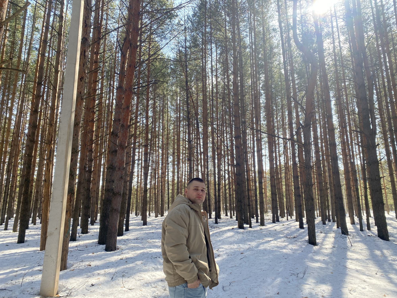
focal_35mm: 26
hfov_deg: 67.3
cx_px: 198
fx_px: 298
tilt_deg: +13.4
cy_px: 149
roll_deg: +0.6
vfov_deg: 53.1
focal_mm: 4.25
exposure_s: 1/469
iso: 32
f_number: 1.8
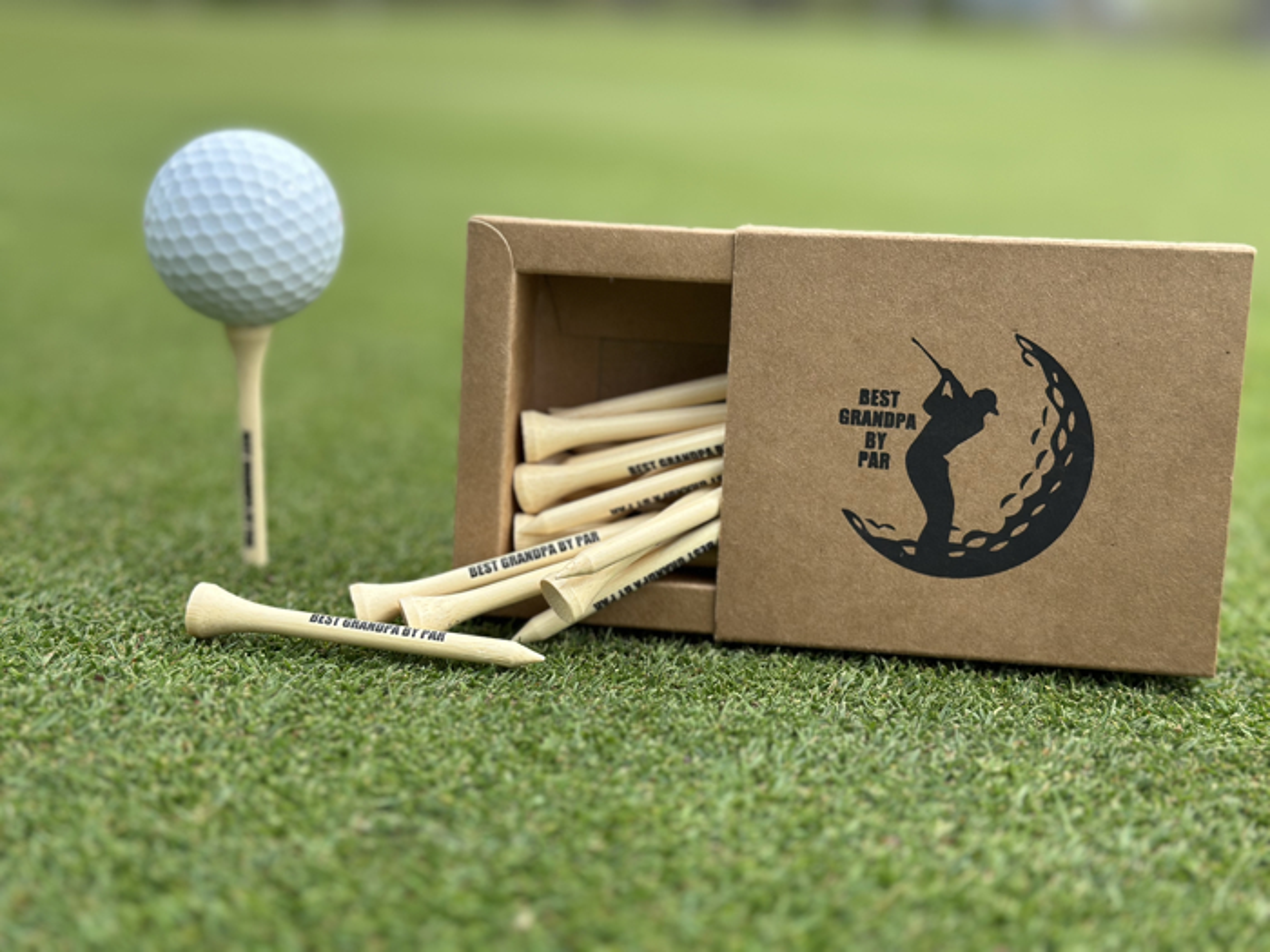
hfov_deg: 39.7
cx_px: 635
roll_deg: -1.3
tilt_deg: -12.2
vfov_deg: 30.3
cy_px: 476
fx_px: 1761
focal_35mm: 48
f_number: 1.78
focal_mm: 6.86
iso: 80
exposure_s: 1/1815
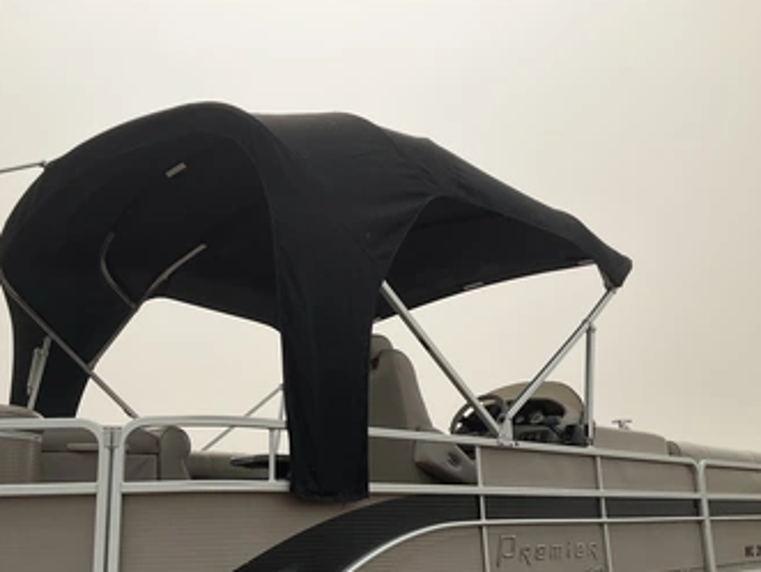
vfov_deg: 40.6
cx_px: 306
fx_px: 770
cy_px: 338
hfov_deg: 52.2
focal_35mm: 35
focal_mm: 3
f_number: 1.8
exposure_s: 1/4785
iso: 25
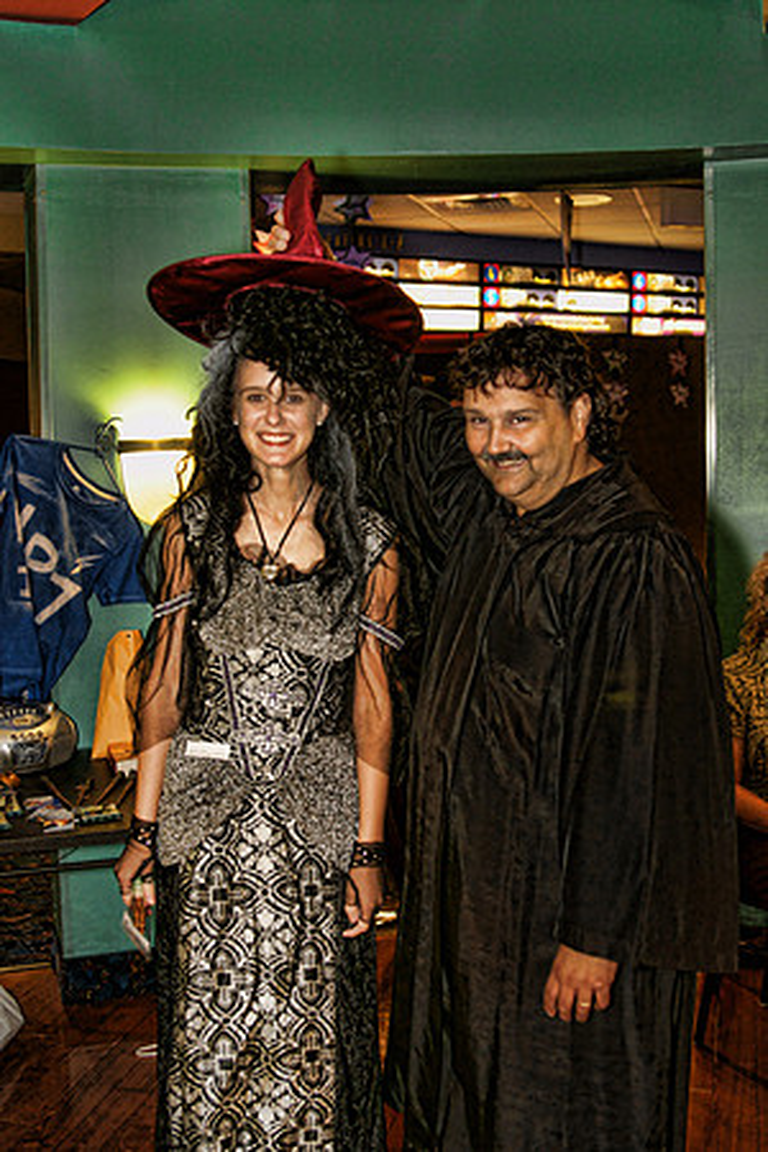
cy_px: 576
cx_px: 384
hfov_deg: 31.9
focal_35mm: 42
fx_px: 1344
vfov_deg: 46.4
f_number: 2.8
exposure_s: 1/60
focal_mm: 28
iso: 800
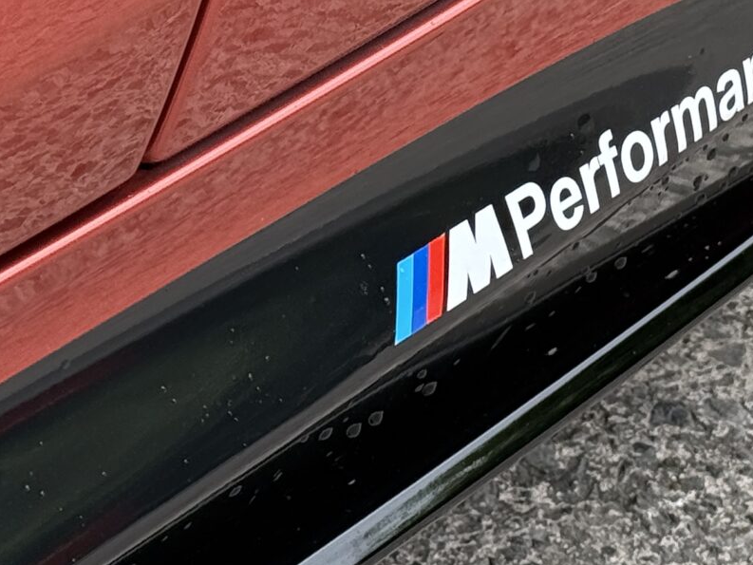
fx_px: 3372
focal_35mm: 155
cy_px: -229
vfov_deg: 9.4
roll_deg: +2.3
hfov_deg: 12.7
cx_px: 650
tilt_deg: -18.9
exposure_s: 1/396
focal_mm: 6.76
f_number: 1.78
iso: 100
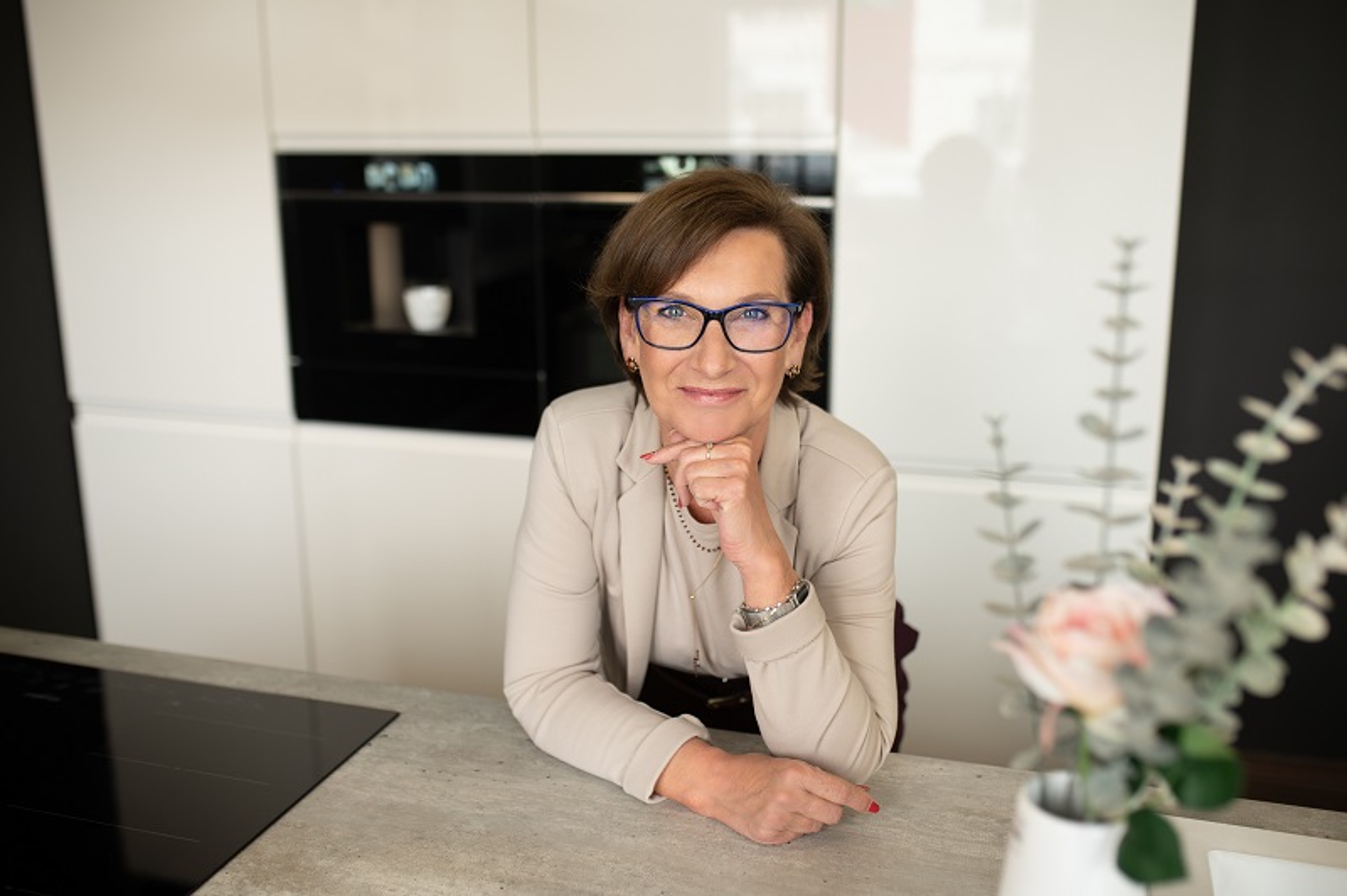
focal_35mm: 35
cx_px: 674
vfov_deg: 37.8
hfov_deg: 54.5
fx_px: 1308
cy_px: 448
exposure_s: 1/160
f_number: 2.5
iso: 200
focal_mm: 35
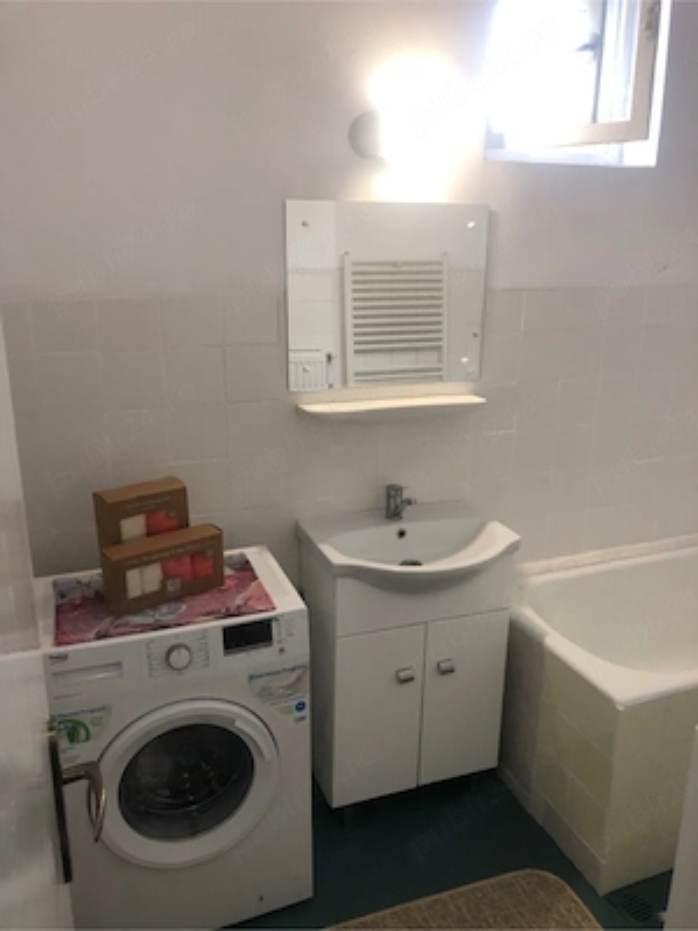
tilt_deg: -17.5
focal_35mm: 28
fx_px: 753
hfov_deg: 49.7
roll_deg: -0.6
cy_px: 466
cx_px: 349
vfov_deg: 63.4
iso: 40
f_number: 1.8
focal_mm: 3.99
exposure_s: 1/17
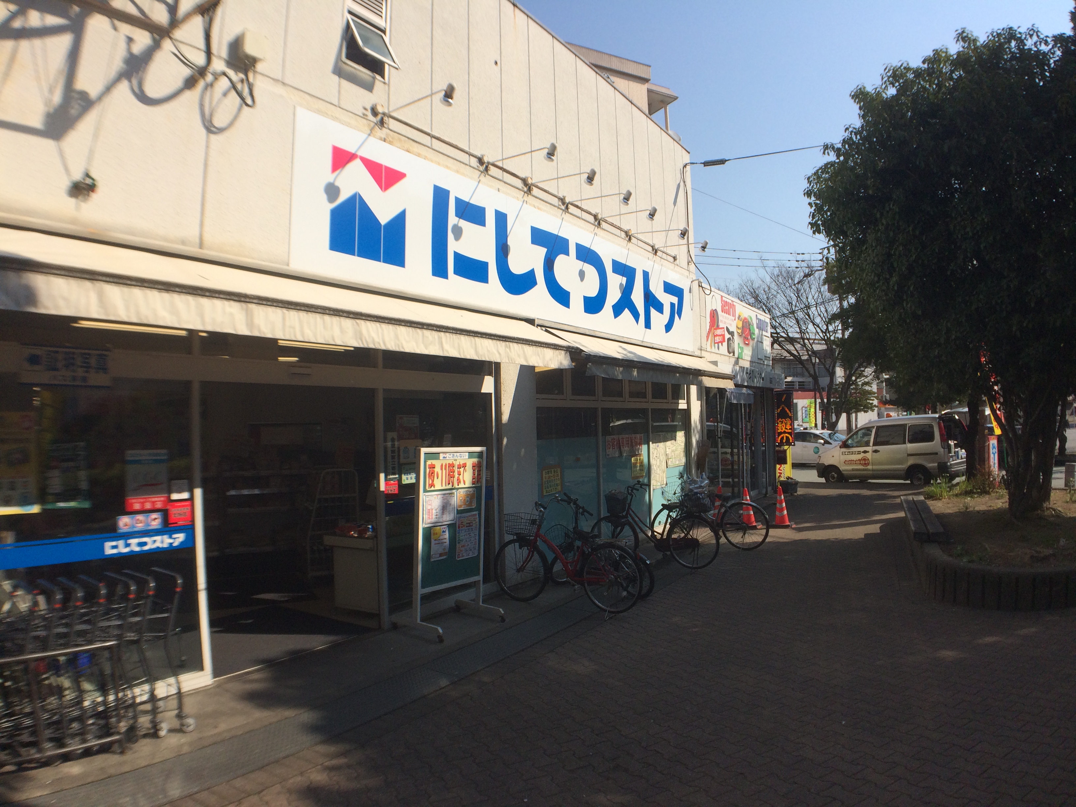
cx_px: 538
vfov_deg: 48.2
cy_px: 404
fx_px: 901
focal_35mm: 29
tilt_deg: +1.5
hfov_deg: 61.7
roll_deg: +2.5
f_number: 2.2
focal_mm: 4.15
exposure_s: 1/2564
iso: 32
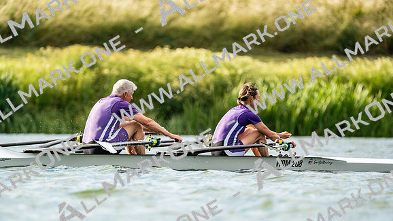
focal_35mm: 631
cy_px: 126
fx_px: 6575
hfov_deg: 3.4
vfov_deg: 1.9
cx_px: 196
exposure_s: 1/2000
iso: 500
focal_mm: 600
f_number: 6.3
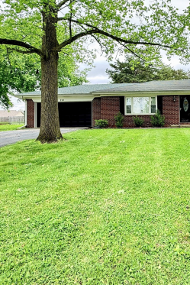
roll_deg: +1.9
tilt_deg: +1.5
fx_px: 206
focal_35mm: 26
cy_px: 112
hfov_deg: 47.9
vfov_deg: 68.6
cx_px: 141
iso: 64
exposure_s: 1/114
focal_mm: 2.22
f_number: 2.2
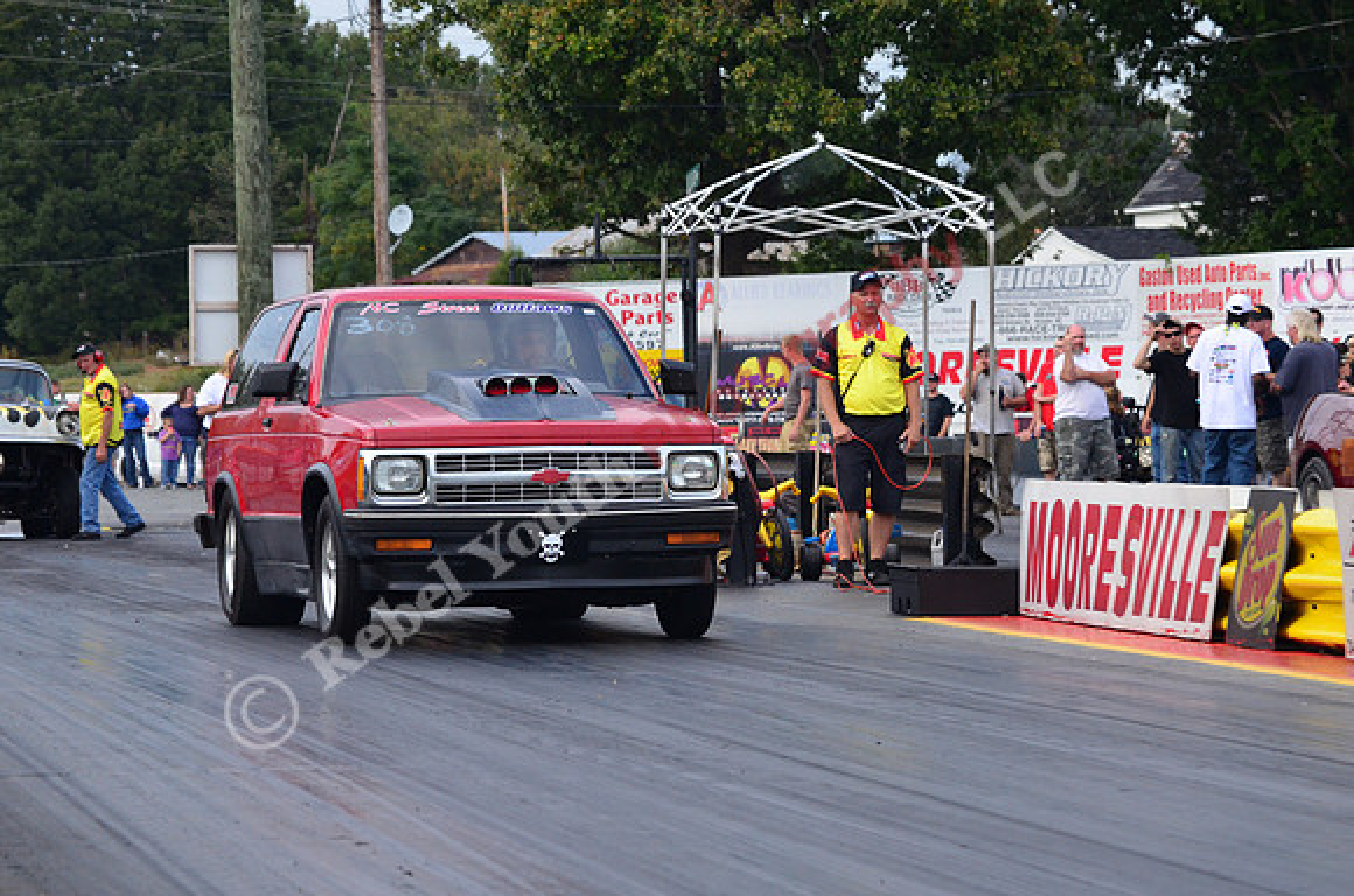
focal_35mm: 165
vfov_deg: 8.3
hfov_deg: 12.5
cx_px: 677
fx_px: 6192
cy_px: 448
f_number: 7.1
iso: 1000
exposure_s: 1/800
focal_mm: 110
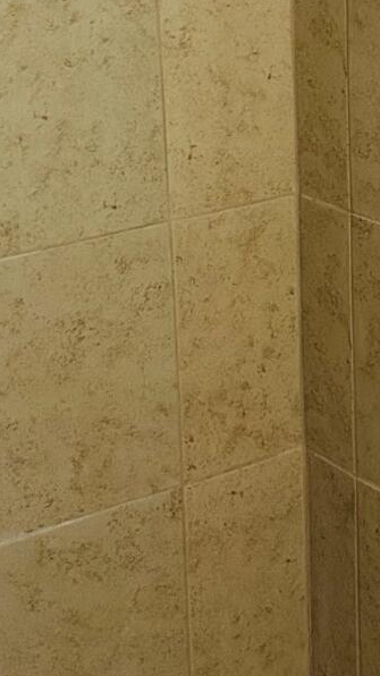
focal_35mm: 95
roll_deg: +2.0
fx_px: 1703
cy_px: 147
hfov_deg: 12.7
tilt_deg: -12.0
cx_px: 269
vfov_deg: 22.2
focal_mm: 5.7
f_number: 1.5
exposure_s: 1/60
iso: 400
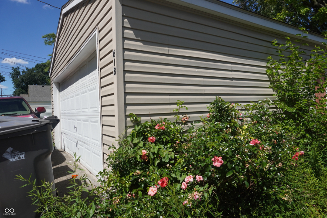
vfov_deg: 53.1
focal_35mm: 24
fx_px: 218
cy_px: 109
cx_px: 164
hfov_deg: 73.7
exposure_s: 1/1000
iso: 320
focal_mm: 16
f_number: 8
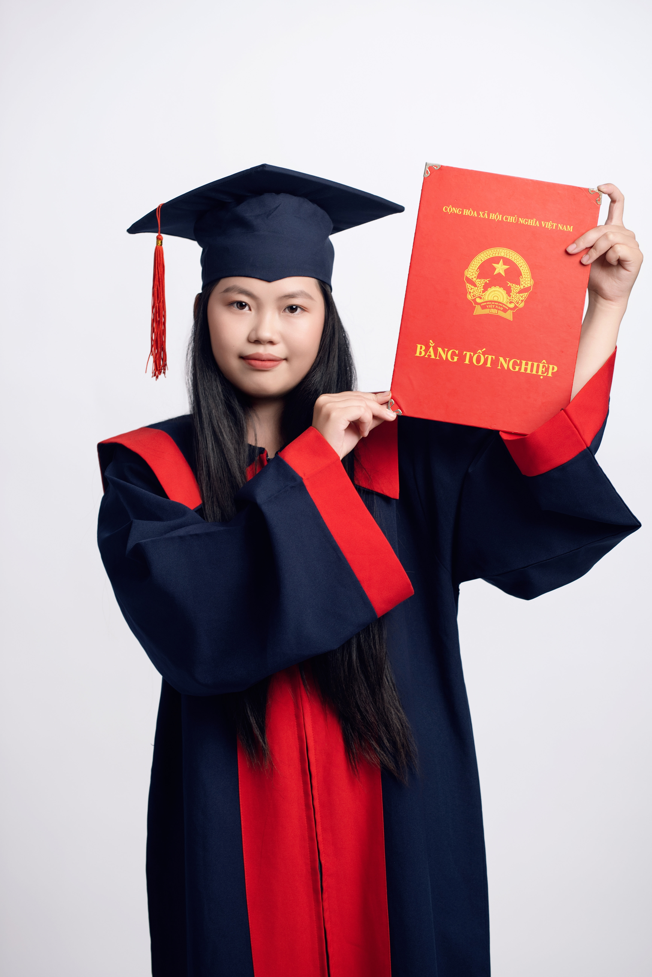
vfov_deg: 14.9
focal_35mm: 138
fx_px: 3745
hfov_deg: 9.9
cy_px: 467
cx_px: 371
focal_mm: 120
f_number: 5
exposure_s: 1/200
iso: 125
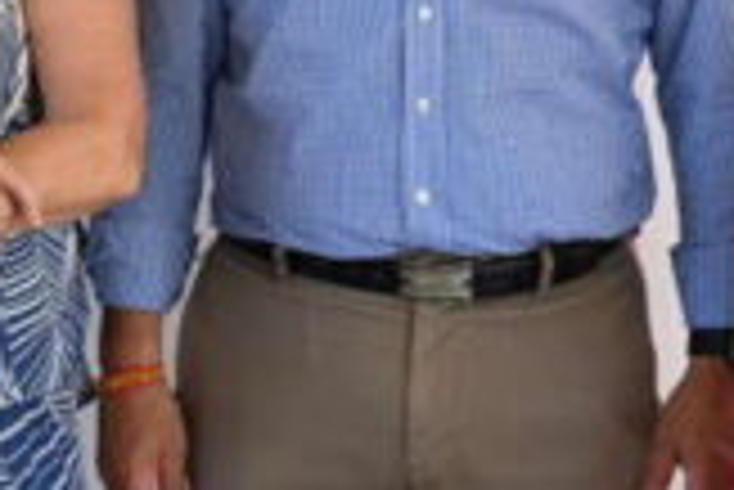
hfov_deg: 10.9
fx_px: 3836
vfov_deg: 7.3
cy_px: -81
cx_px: 572
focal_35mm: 188
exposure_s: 1/125
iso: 400
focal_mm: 44
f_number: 5
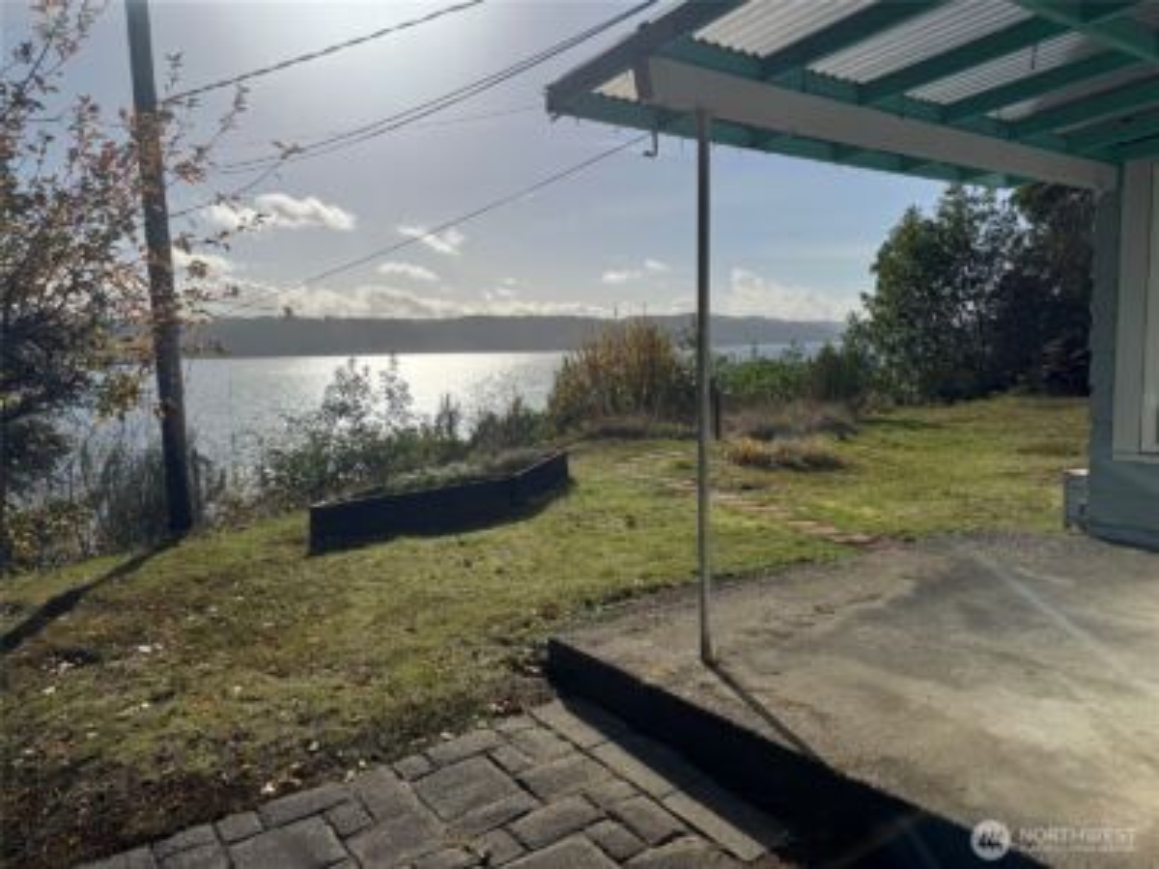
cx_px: 580
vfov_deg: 56.8
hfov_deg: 71.6
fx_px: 804
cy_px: 434
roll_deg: +1.9
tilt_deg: -6.0
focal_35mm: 24
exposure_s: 1/12346
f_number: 1.78
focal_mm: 6.76
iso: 64
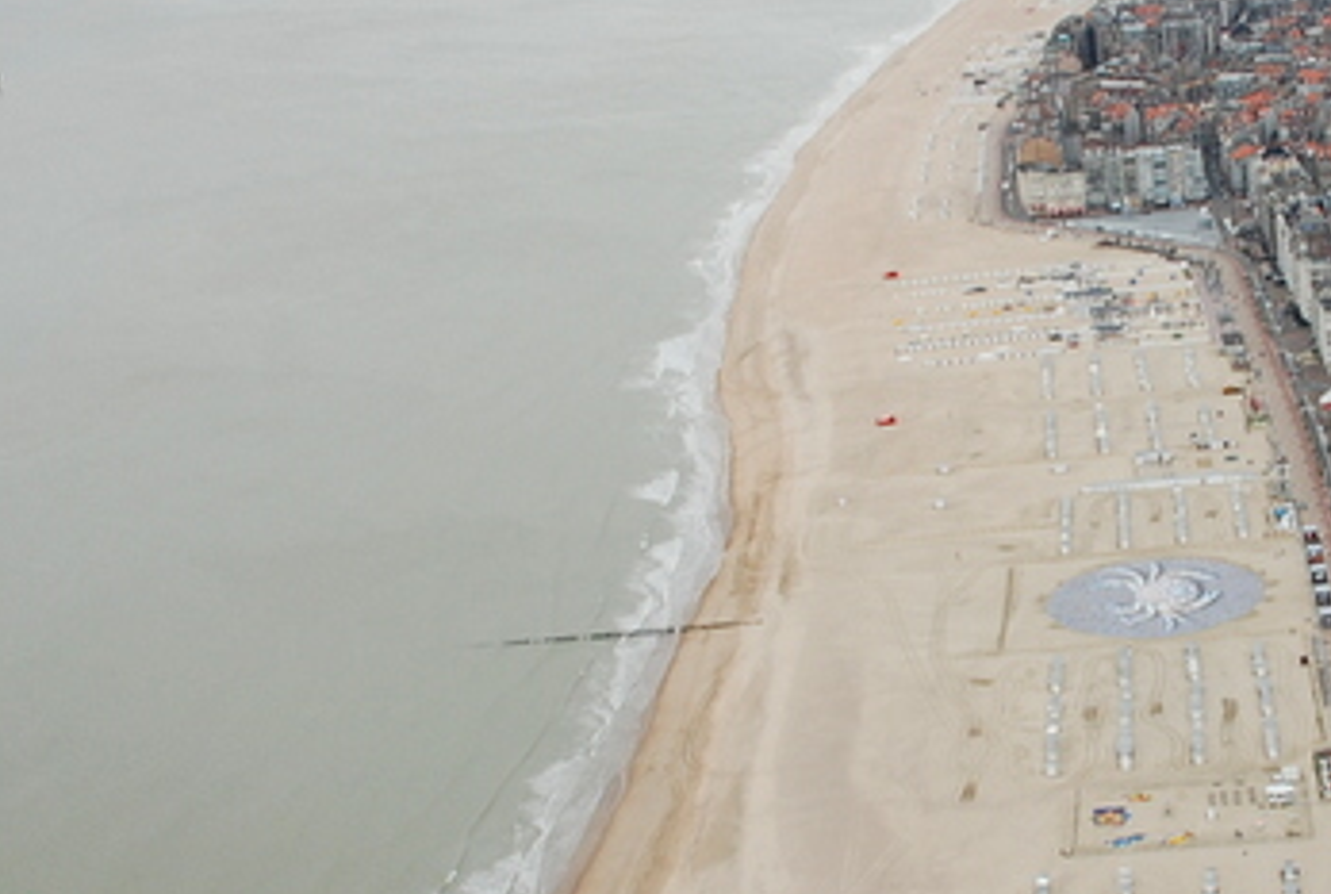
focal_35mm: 56
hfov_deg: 35.1
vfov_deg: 24.3
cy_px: 462
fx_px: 2075
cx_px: 917
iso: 320
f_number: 6.3
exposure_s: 1/160
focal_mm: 18
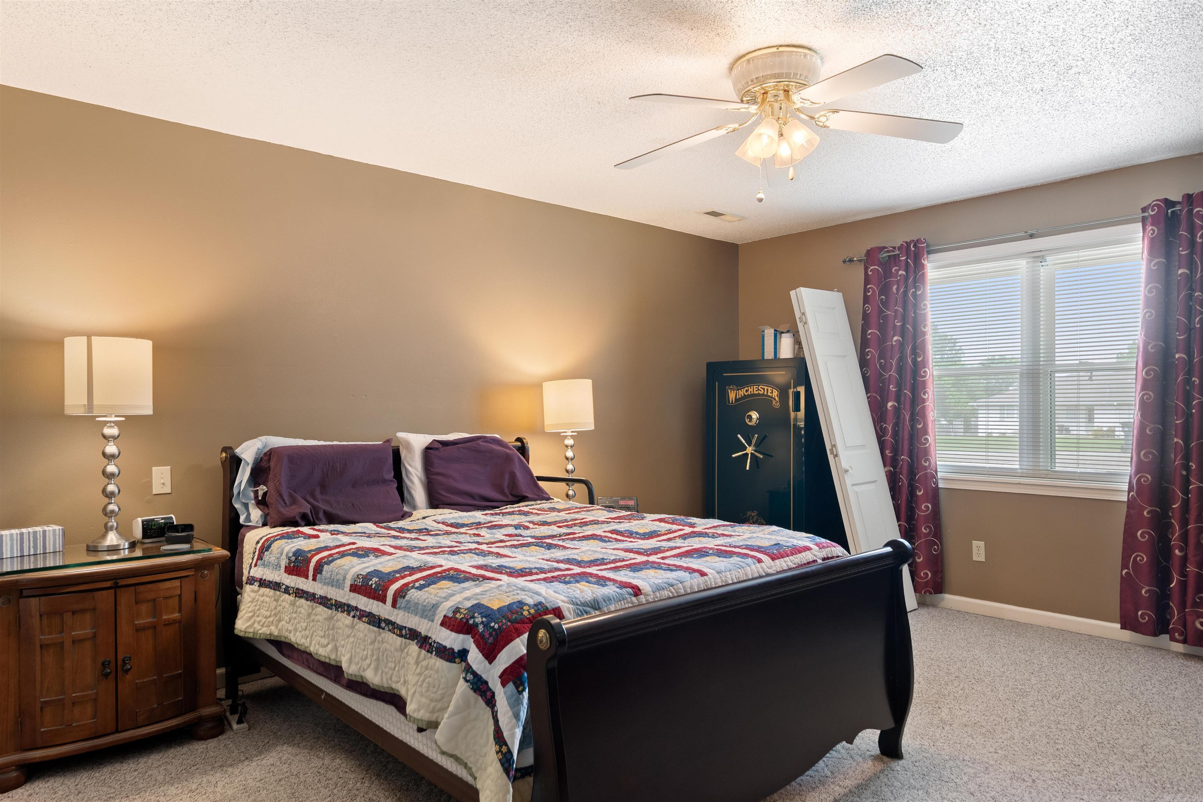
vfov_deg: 57.2
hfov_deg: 78.6
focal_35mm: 22
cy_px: 401
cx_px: 602
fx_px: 735
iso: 1250
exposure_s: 1/3
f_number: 7.1
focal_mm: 22
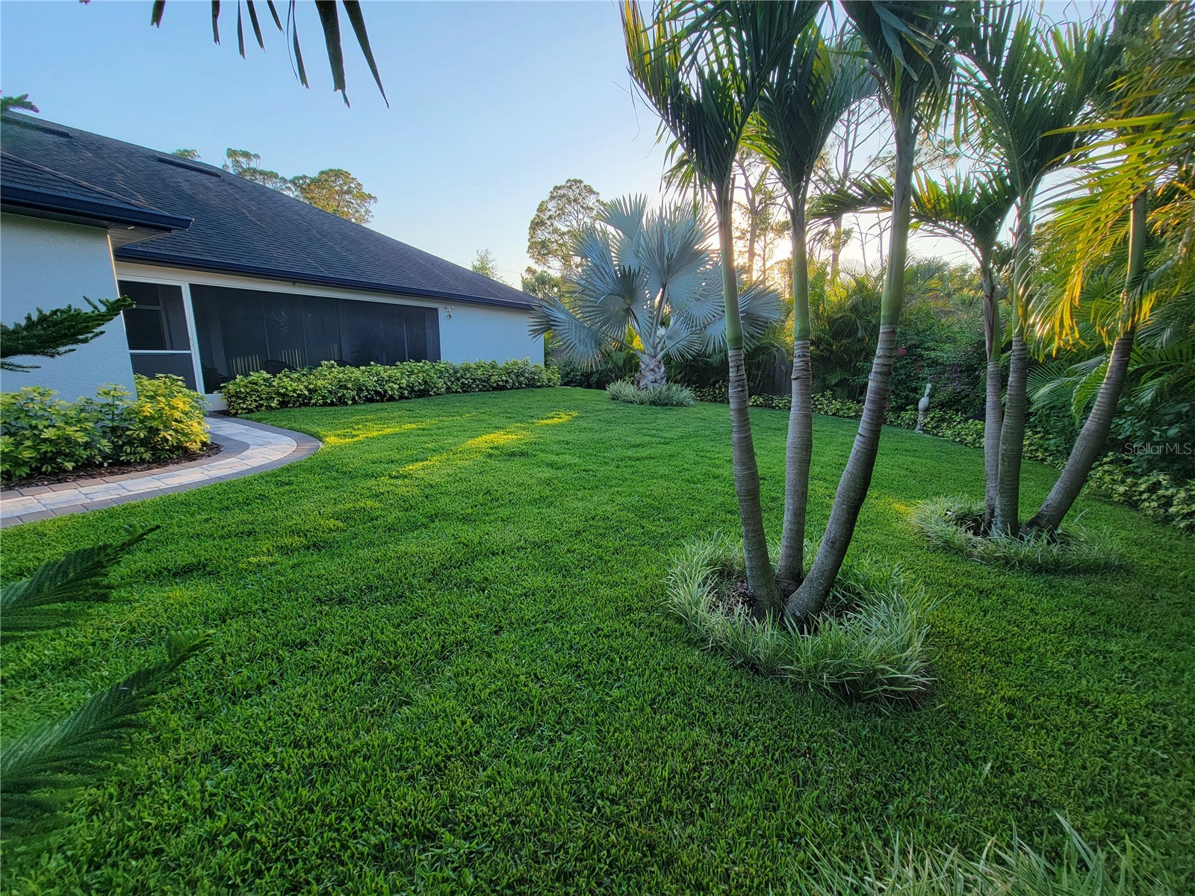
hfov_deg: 106.2
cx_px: 598
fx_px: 449
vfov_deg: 89.9
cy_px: 448
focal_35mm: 13
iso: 50
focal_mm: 2.2
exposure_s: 1/202
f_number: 2.2
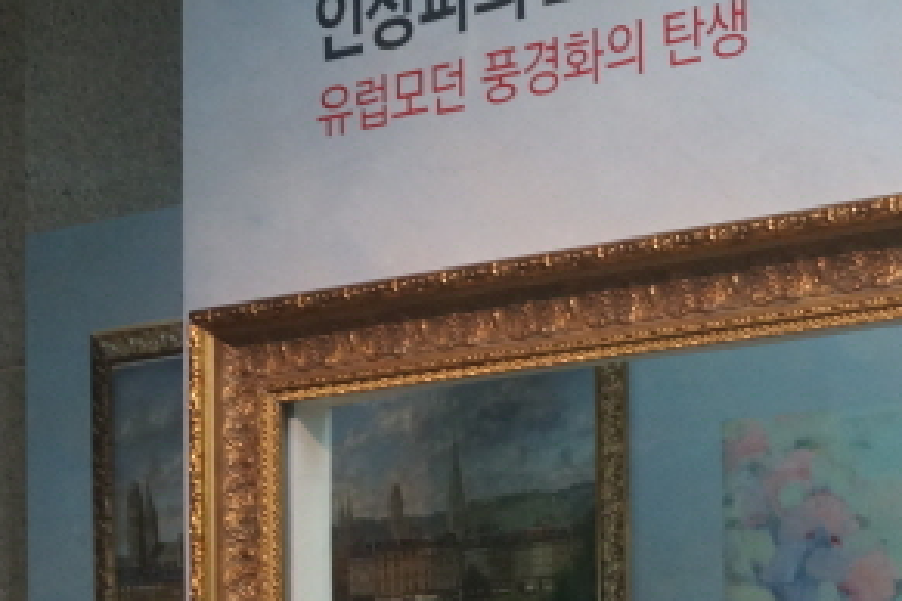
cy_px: 799
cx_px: 955
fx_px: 2669
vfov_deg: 12.4
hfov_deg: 18.5
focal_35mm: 107
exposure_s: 1/60
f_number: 4
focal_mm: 23
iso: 800
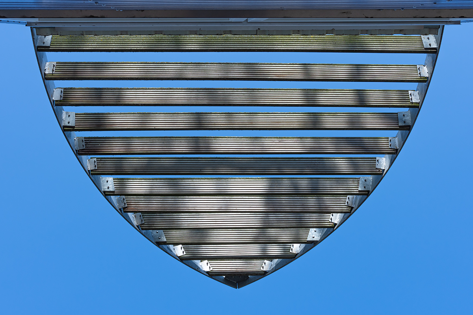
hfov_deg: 46.4
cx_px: 236
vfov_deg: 31.9
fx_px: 552
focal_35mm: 42
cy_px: 158
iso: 100
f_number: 8
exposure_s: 1/320
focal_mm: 28
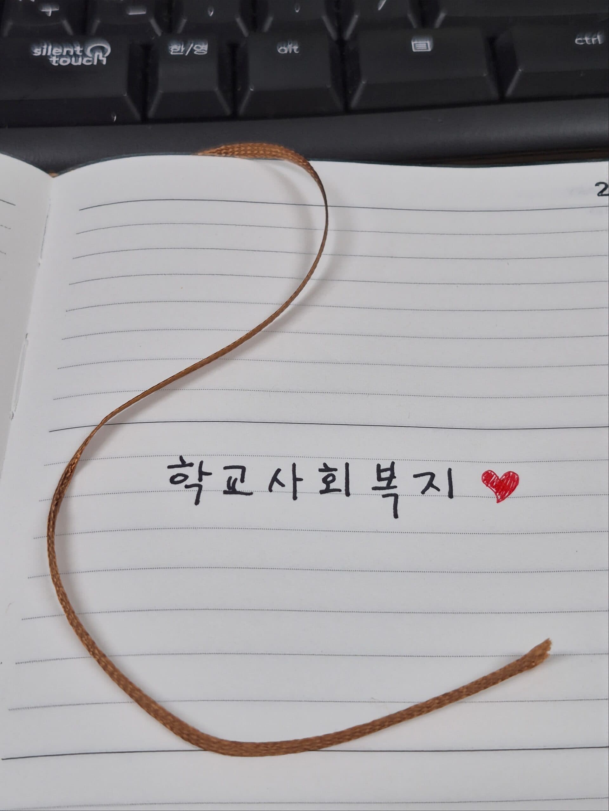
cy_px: 406
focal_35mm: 23
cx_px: 304
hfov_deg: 58.9
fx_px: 540
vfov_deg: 73.9
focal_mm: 5.4
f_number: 1.8
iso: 40
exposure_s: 1/60.2
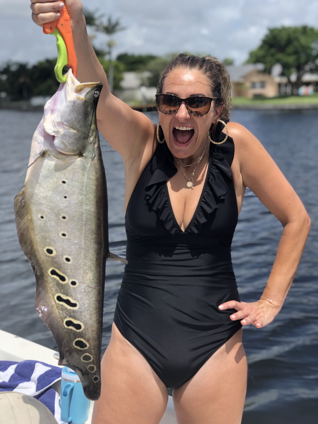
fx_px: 698
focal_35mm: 57
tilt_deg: -7.2
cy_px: 212
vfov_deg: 33.8
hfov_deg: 25.7
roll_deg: +1.9
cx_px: 159
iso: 20
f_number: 2.8
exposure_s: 1/495
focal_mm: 6.6
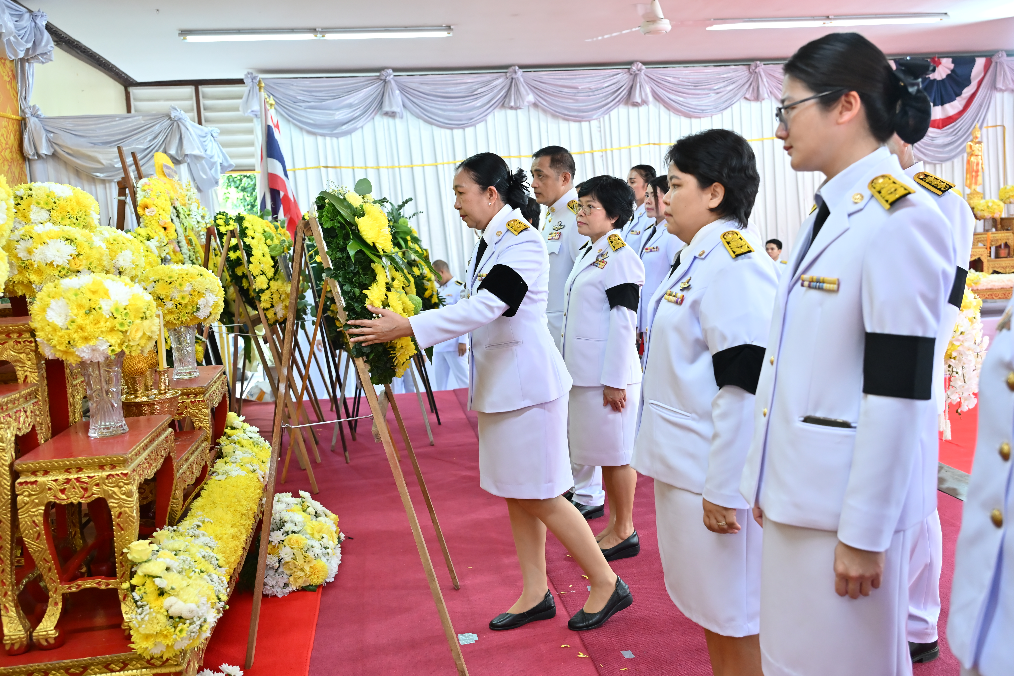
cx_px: 507
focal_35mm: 32
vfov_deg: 41.7
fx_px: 887
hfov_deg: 59.5
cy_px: 338
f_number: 4
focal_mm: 31.5
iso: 2000
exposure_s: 1/320
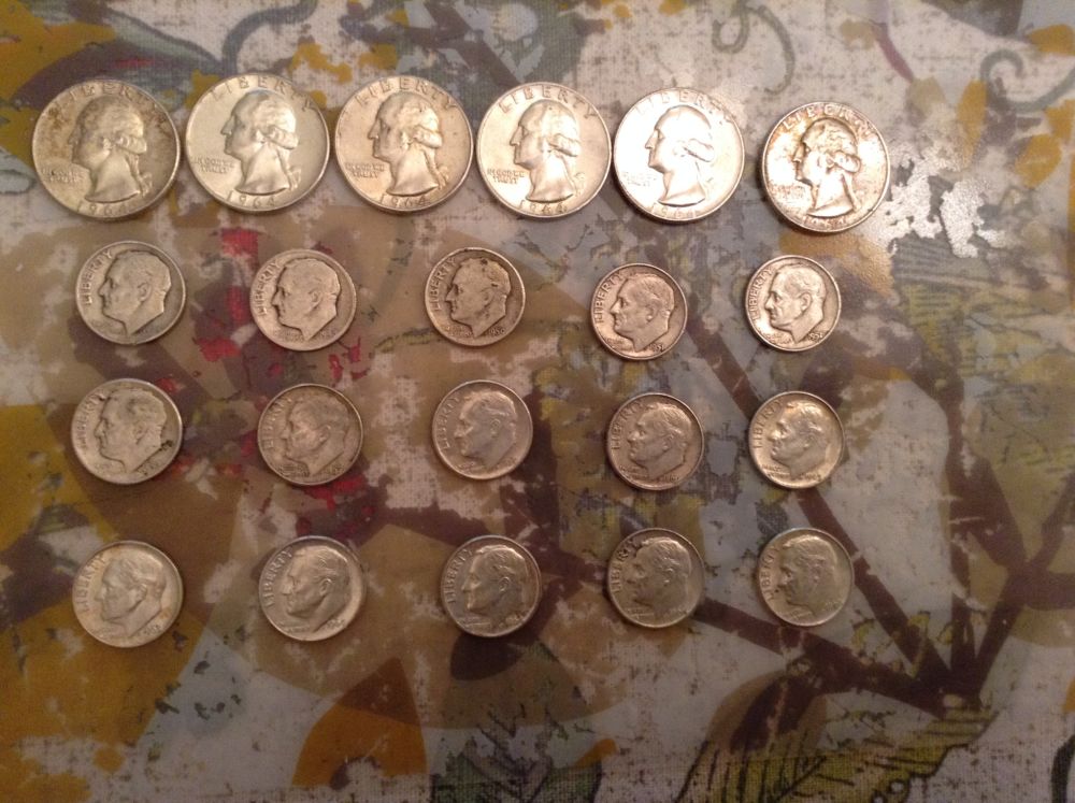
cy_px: 402
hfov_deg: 55.4
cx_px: 538
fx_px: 1023
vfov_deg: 42.8
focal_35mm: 33
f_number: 2.4
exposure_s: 1/24
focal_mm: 3.3
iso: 200
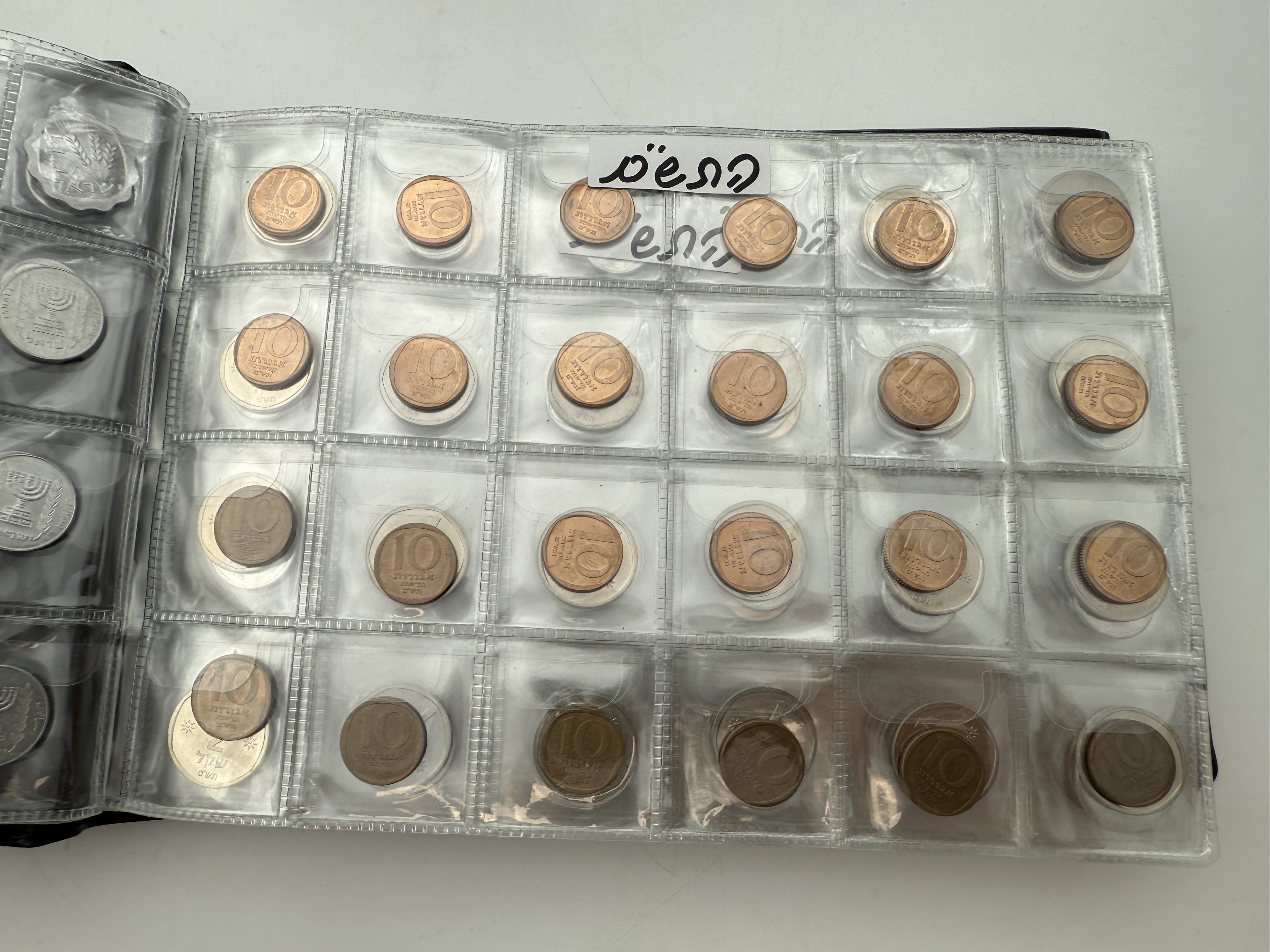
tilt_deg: -76.9
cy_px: 476
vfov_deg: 56.8
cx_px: 635
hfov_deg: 71.6
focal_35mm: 24
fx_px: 881
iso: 40
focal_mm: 2.22
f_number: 2.2
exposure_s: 1/312
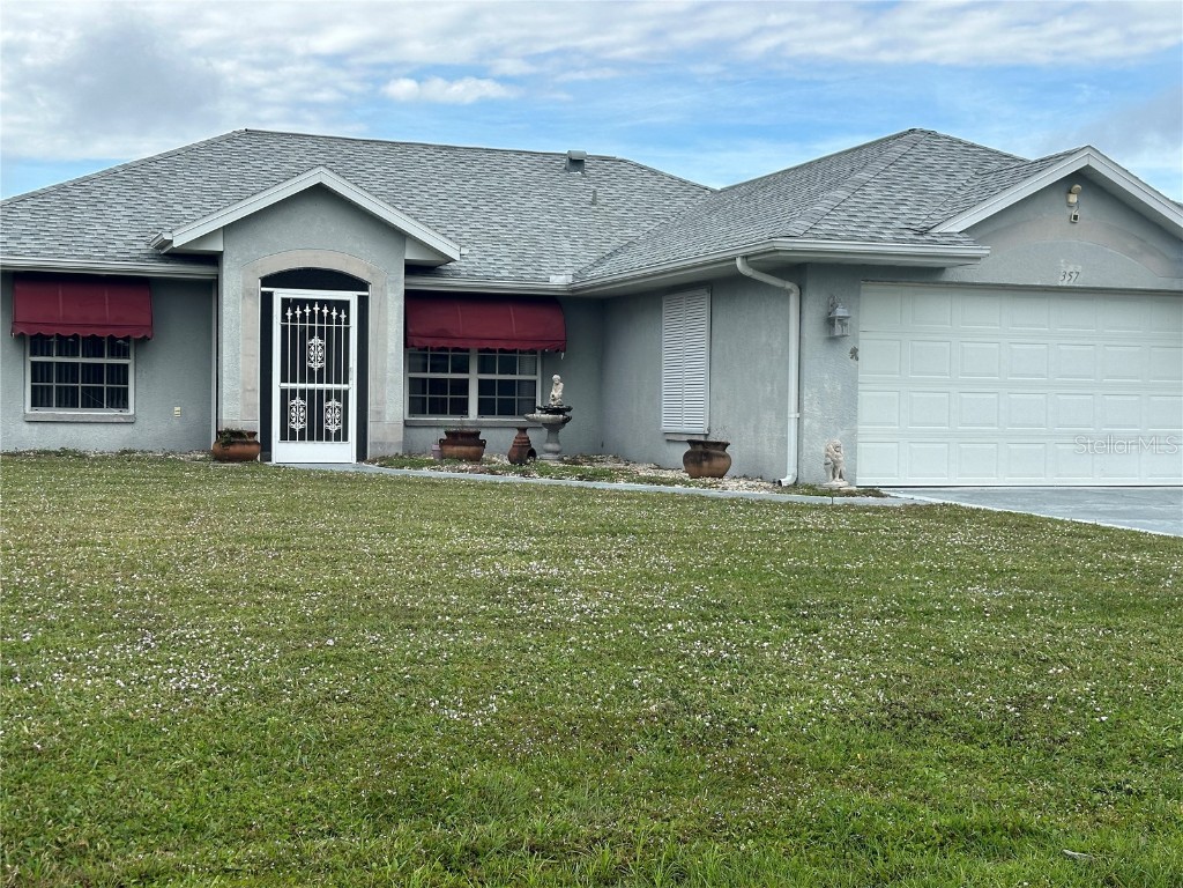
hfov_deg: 39.7
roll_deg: -0.6
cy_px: 444
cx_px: 592
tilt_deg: -1.6
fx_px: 1640
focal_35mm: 48
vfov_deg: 30.3
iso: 64
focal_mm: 6.86
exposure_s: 1/2114
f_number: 1.78
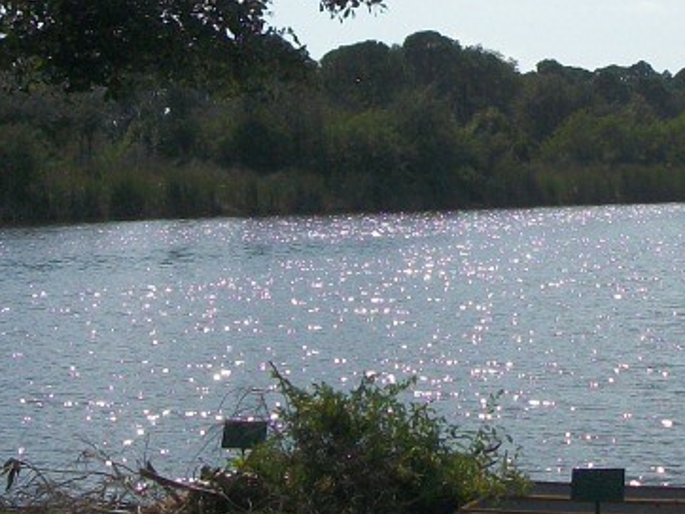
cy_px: 83
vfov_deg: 13.0
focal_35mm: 113
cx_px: 613
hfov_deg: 17.2
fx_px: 2238
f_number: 8.8
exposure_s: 1/500
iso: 80
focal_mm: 5.7
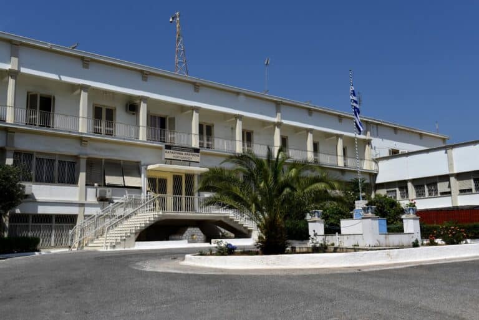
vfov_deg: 35.1
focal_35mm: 38
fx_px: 506
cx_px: 240
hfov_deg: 50.7
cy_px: 160
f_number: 11
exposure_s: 1/250
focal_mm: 38
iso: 100
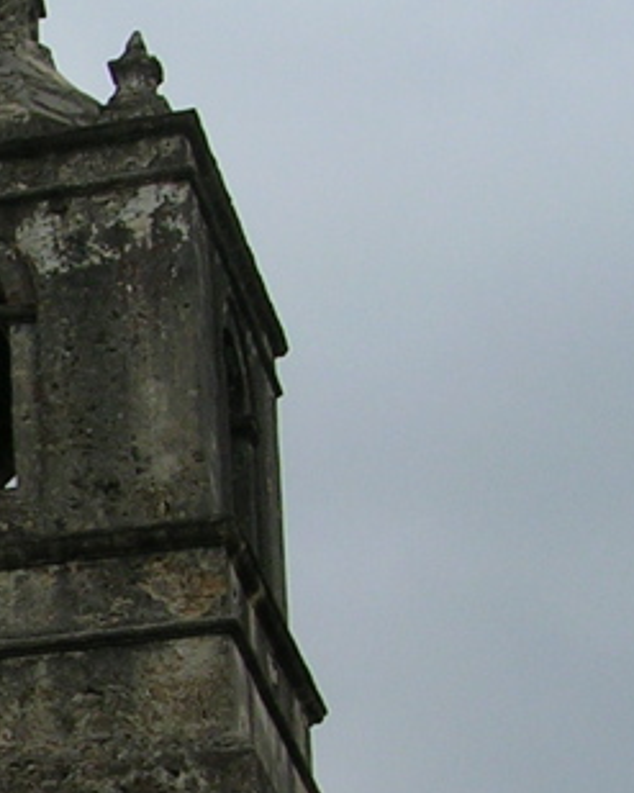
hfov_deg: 11.2
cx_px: -526
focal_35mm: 128
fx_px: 3004
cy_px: 737
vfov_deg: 14.9
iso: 50
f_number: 5.6
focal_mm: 5.8
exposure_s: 1/218
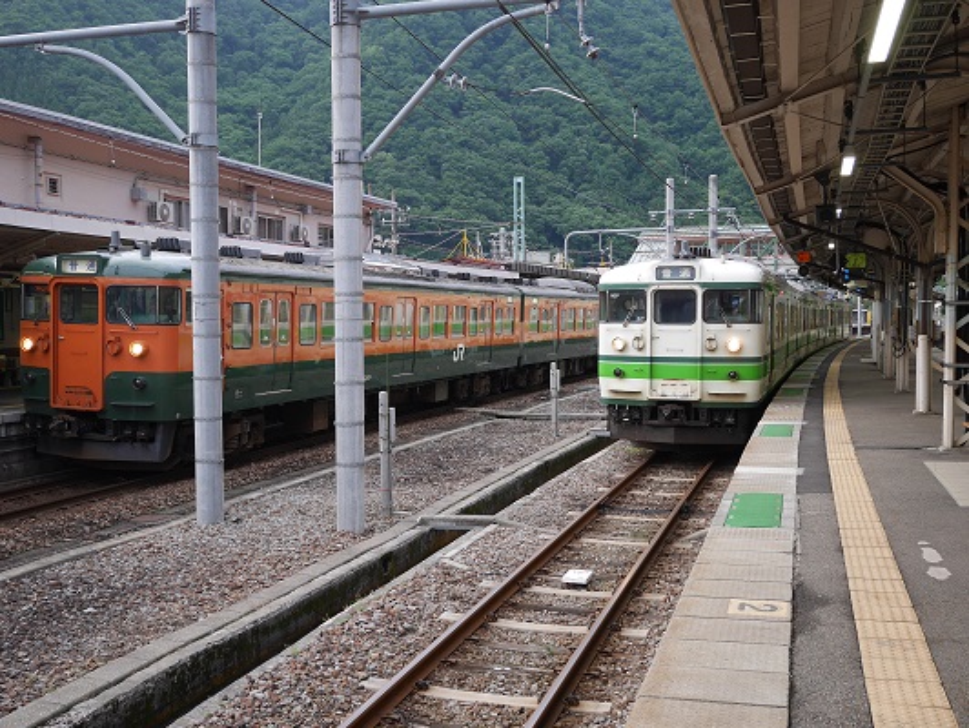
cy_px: 364
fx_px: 1121
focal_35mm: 40
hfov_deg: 46.8
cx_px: 484
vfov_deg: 36.0
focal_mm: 20
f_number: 4.6
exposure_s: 1/60
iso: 250
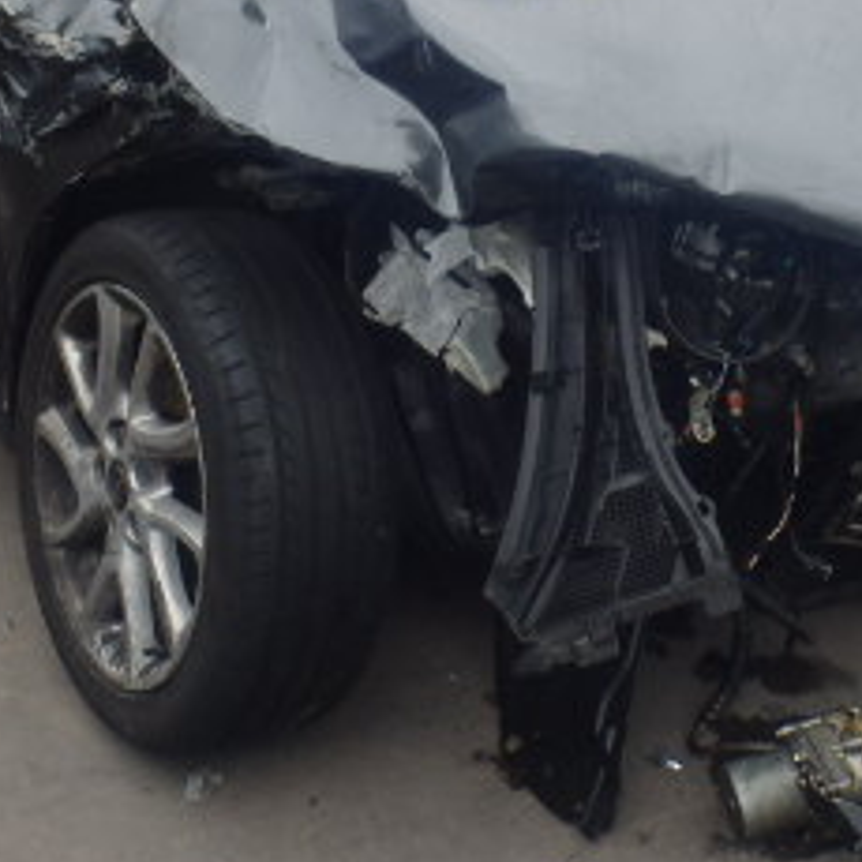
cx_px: 600
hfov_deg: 24.8
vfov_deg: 24.9
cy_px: 281
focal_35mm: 69
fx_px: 1944
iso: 125
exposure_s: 1/160
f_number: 3.9
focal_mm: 5
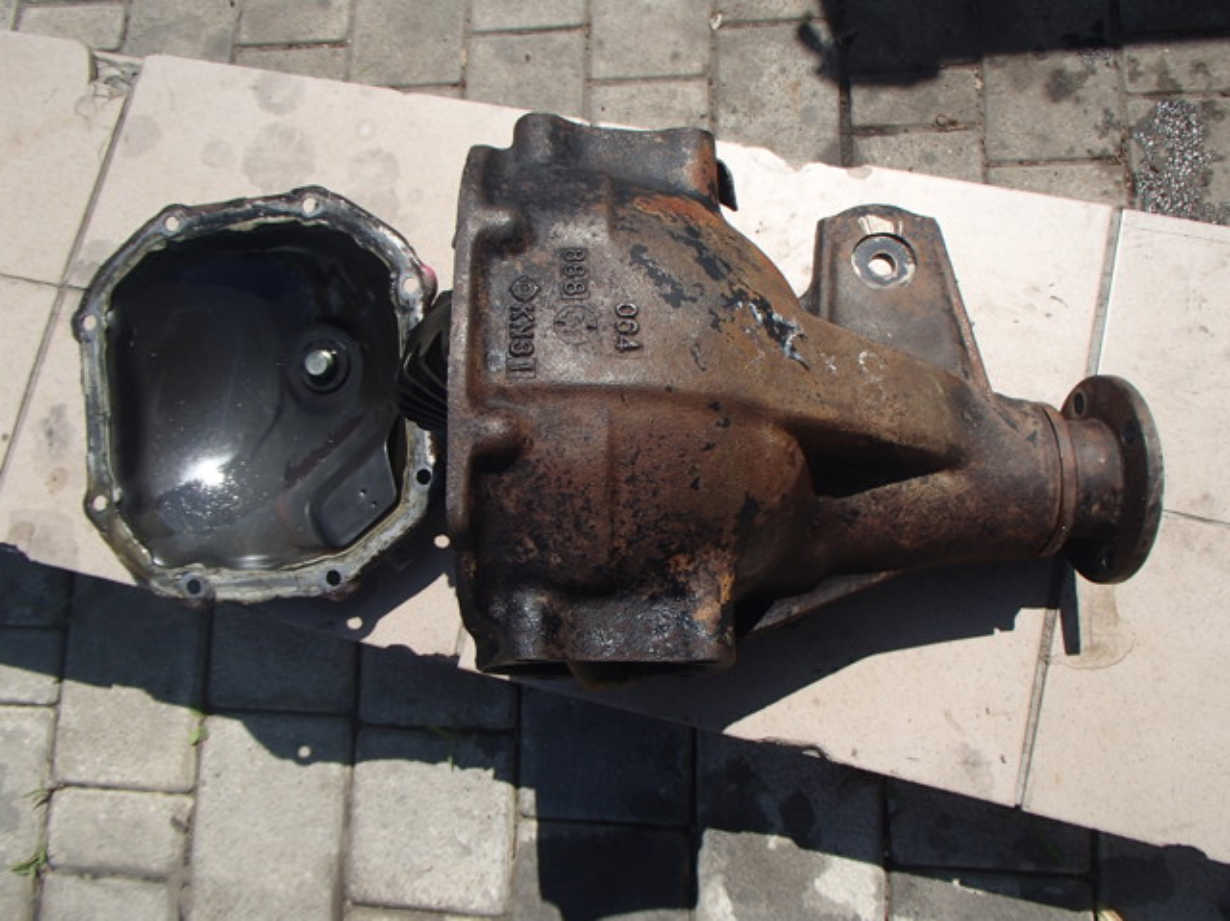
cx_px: 615
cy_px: 460
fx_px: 994
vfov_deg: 49.7
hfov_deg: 63.5
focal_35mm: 28
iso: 100
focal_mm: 5
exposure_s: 1/125
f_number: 11
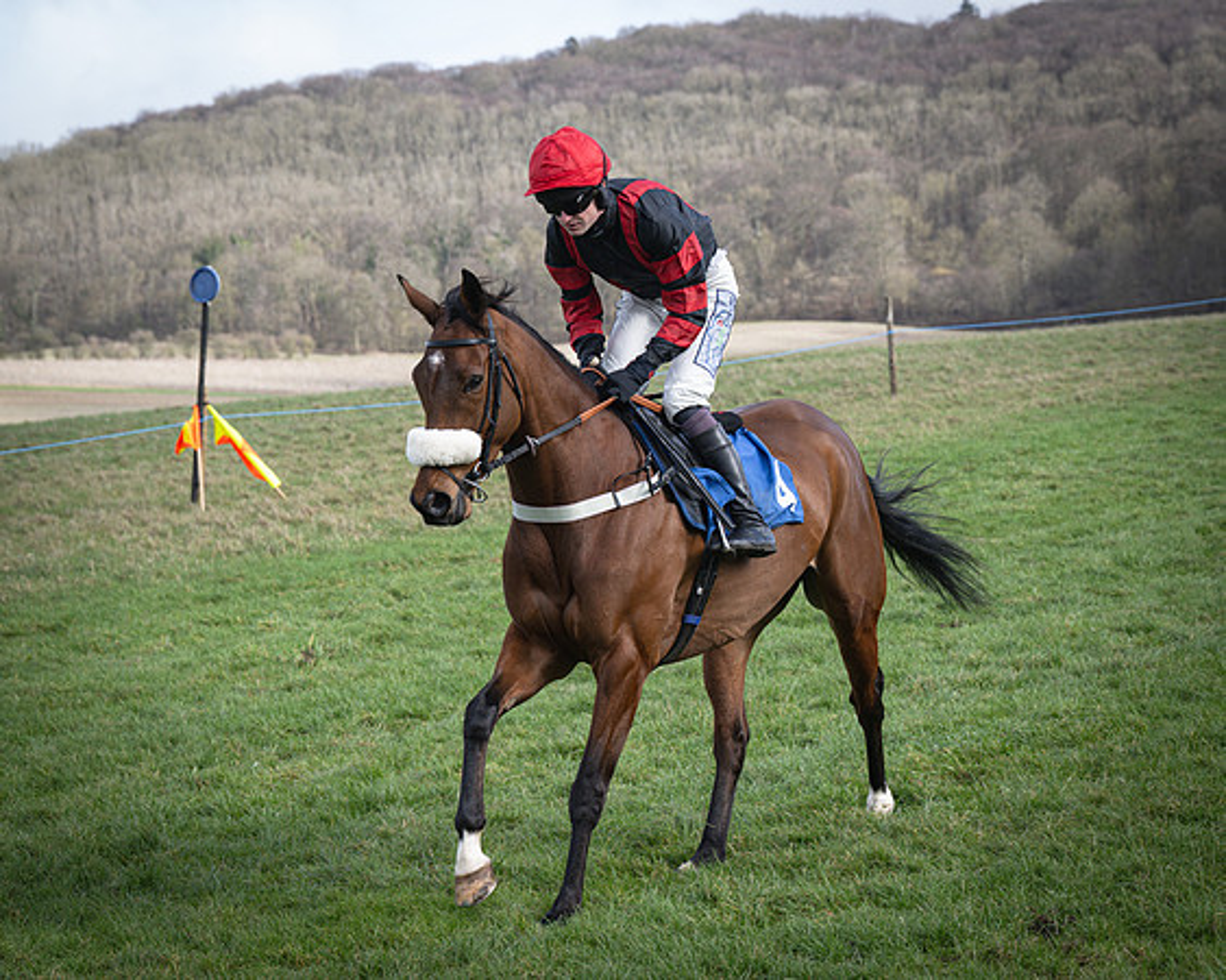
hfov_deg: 17.5
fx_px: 3977
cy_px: 425
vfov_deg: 14.0
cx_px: 599
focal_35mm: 110
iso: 400
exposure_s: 1/800
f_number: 5
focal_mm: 82
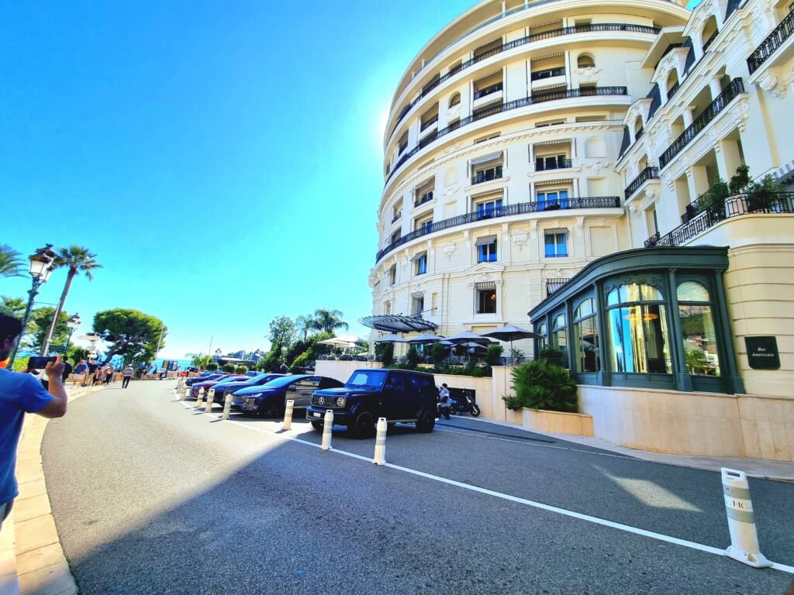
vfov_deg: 89.9
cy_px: 298
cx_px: 397
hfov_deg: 106.2
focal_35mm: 13
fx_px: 298
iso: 50
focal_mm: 2.2
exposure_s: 1/1667
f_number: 2.2
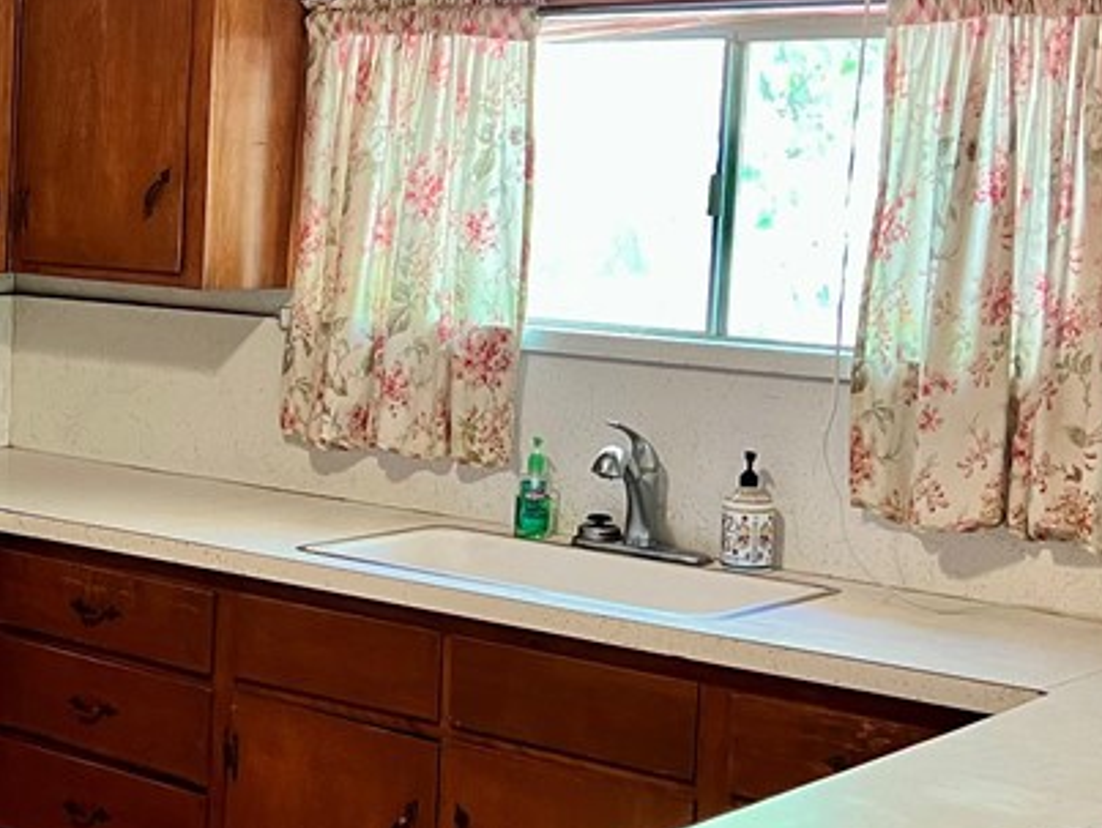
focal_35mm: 66
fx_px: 2103
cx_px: 129
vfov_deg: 22.3
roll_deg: -2.3
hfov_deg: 28.3
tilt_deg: -4.8
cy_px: 366
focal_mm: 5.7
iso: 250
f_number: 1.5
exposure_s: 1/60
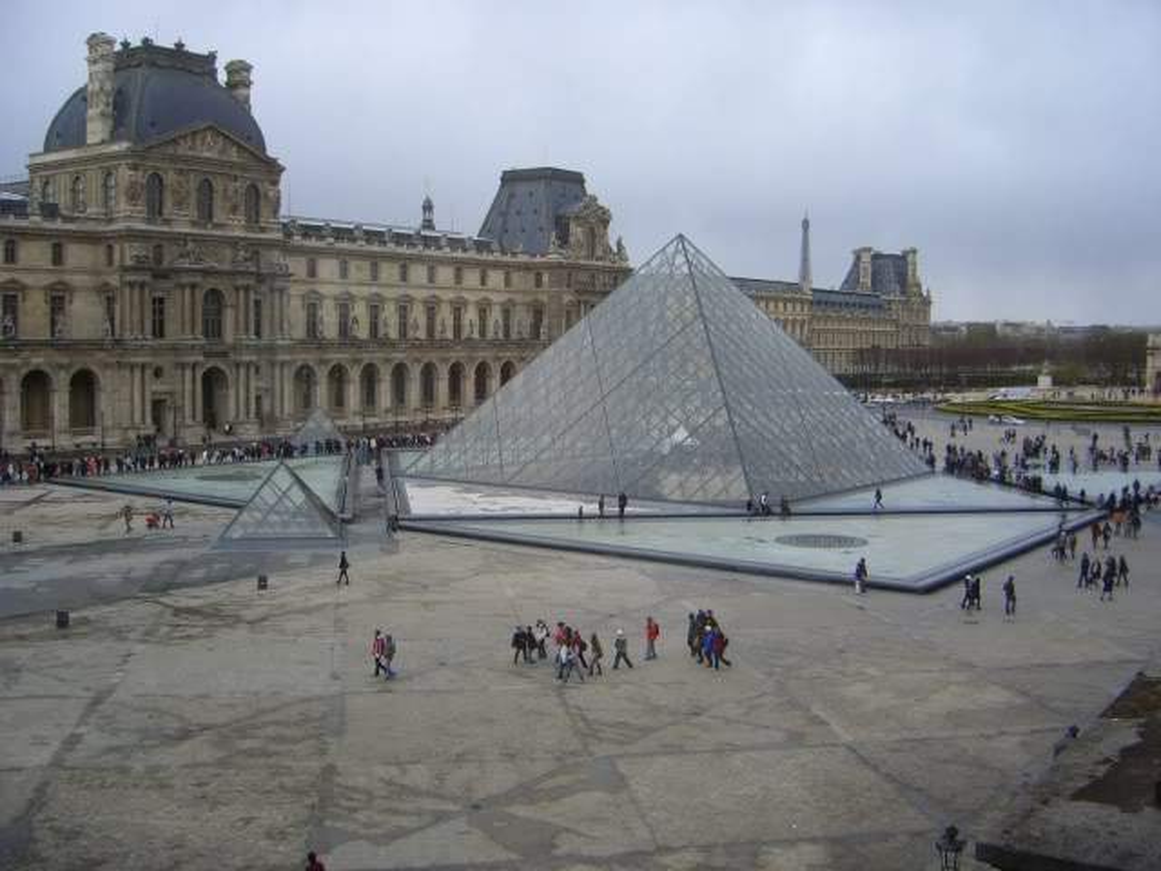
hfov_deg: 47.9
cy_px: 436
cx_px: 580
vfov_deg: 36.8
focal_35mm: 39
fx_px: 1308
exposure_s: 1/160
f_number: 2.8
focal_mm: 8
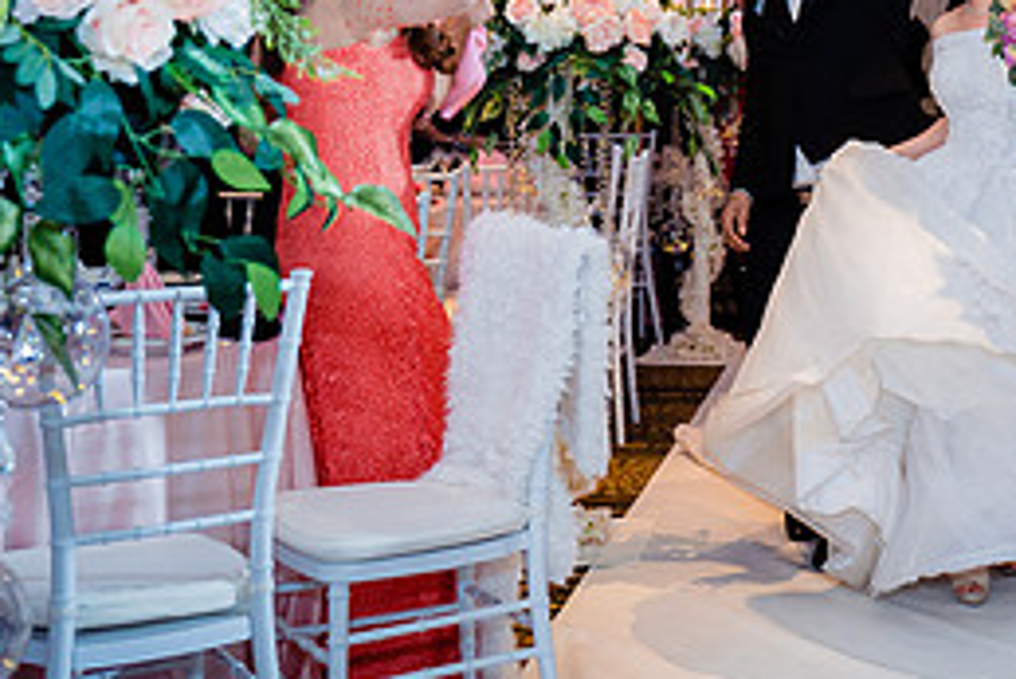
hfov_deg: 29.4
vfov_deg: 20.3
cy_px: 88
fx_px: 1864
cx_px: 894
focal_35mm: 66
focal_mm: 28
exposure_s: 1/160
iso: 1250
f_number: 3.5
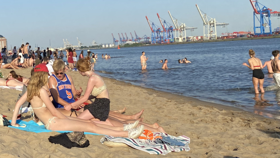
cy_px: 24
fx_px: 408
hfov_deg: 35.0
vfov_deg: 21.5
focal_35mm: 55
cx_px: 14
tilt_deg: +2.8
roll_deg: +3.3
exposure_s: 1/2315
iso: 32
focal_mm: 4.25
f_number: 1.8
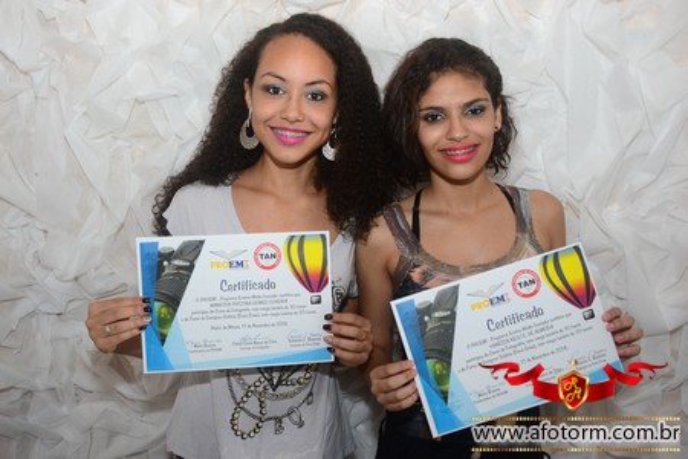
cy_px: 230
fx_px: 745
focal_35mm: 39
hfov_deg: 49.6
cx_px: 344
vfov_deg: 34.2
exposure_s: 1/80
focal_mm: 26
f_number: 5.6
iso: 800
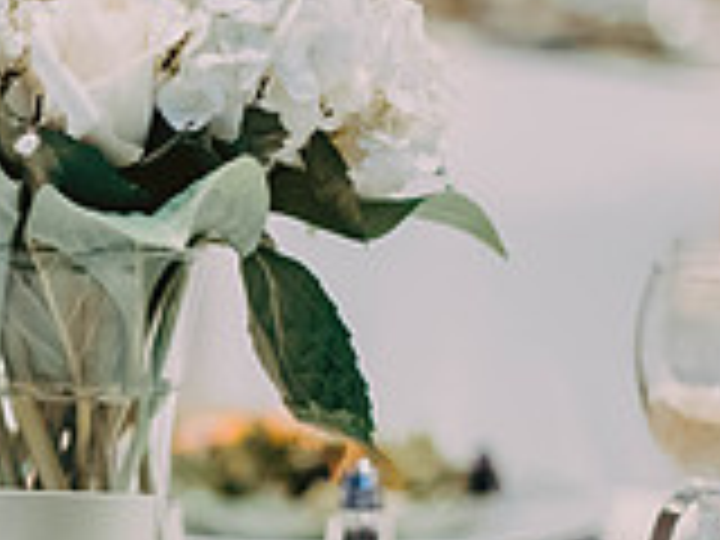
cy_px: 461
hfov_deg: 11.1
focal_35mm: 174
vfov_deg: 8.5
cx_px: -171
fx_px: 3619
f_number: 1.4
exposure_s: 1/160
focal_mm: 50
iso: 1000
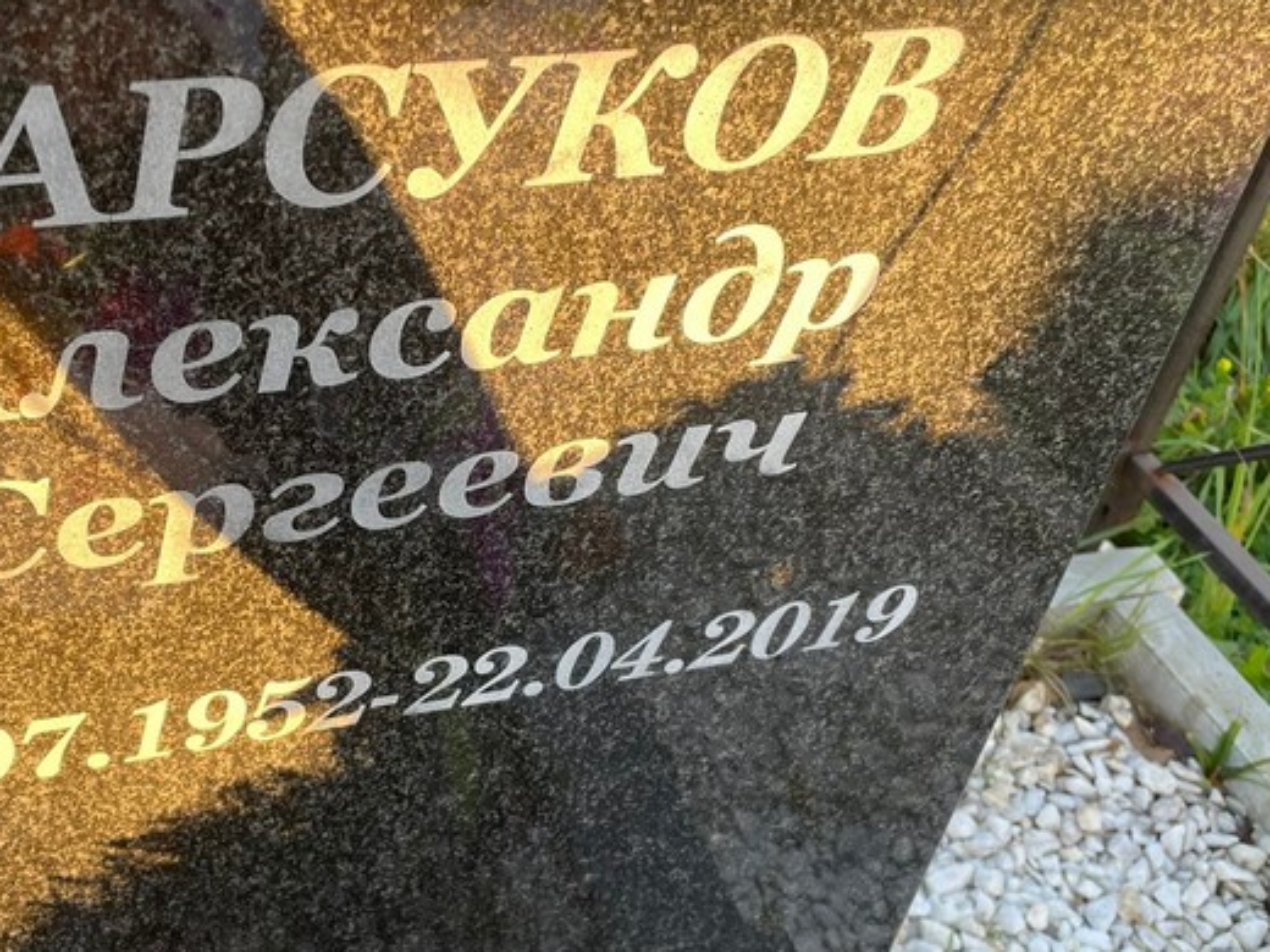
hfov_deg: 46.2
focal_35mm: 40
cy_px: 622
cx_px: 437
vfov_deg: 35.7
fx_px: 1468
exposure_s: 1/134
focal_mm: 4.2
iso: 32
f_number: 1.6
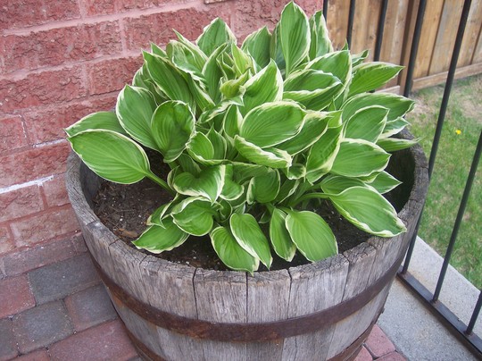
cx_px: 241
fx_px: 529
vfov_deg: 37.7
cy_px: 180
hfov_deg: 49.0
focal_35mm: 38
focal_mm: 8
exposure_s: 1/250
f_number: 2.8
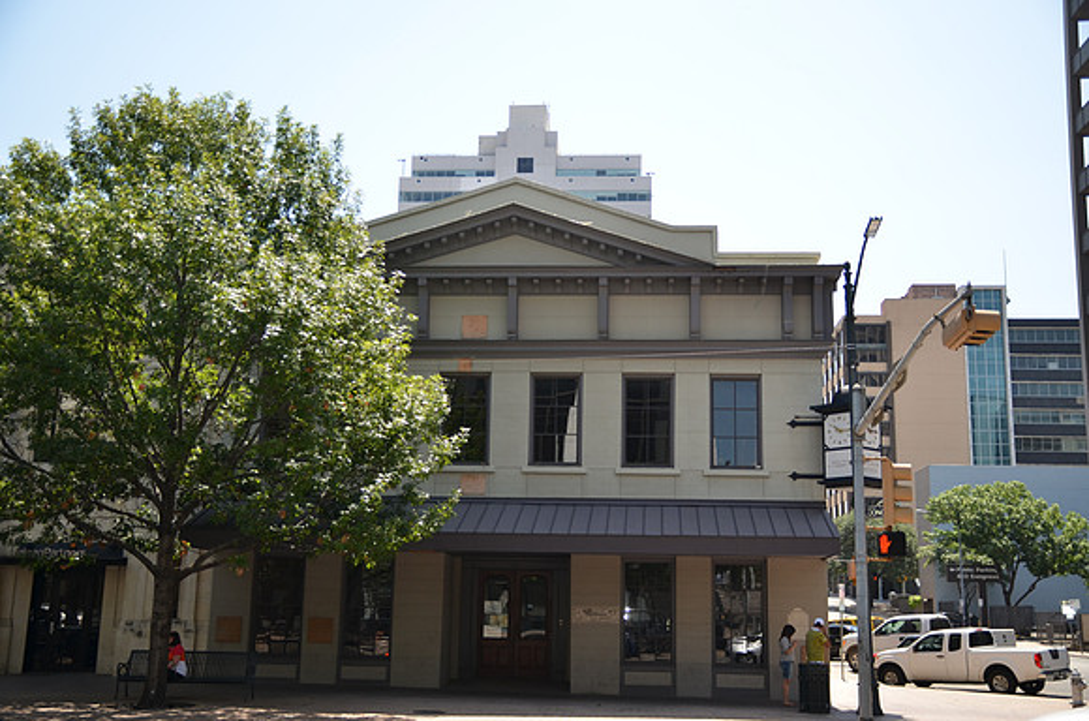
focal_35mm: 39
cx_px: 544
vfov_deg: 34.1
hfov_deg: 49.6
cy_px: 360
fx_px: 1177
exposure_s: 1/250
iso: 160
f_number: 4
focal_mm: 26
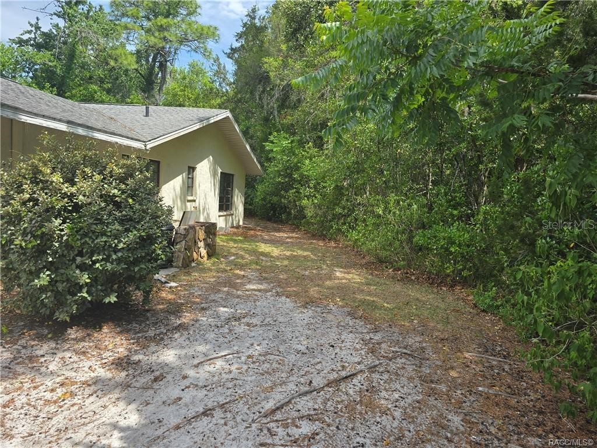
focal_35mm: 23
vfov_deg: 58.9
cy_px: 224
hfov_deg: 73.9
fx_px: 397
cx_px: 298
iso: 12
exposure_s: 1/332
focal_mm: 6.3
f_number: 1.7
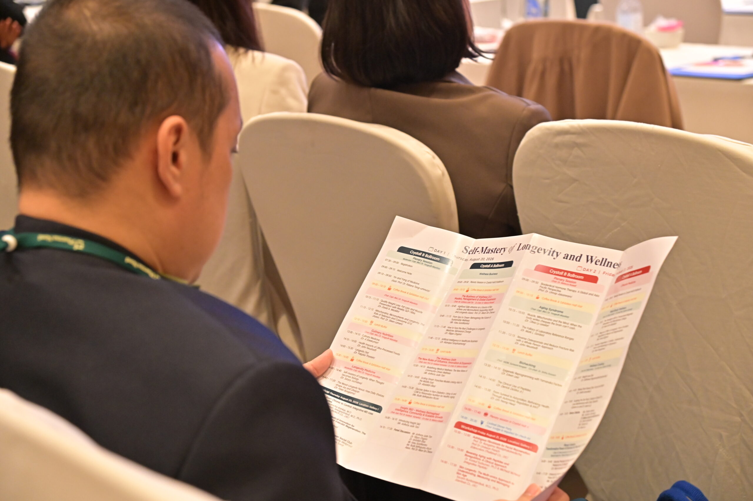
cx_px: 376
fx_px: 1568
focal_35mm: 75
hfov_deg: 27.0
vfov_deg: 18.2
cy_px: 250
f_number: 5.6
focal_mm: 75
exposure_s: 1/80
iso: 5000
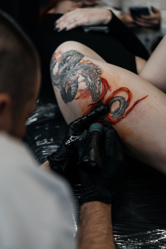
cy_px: 124
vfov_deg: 43.6
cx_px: 83
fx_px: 311
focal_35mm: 45
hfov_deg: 29.9
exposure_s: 1/160
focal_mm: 45
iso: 250
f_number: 1.8
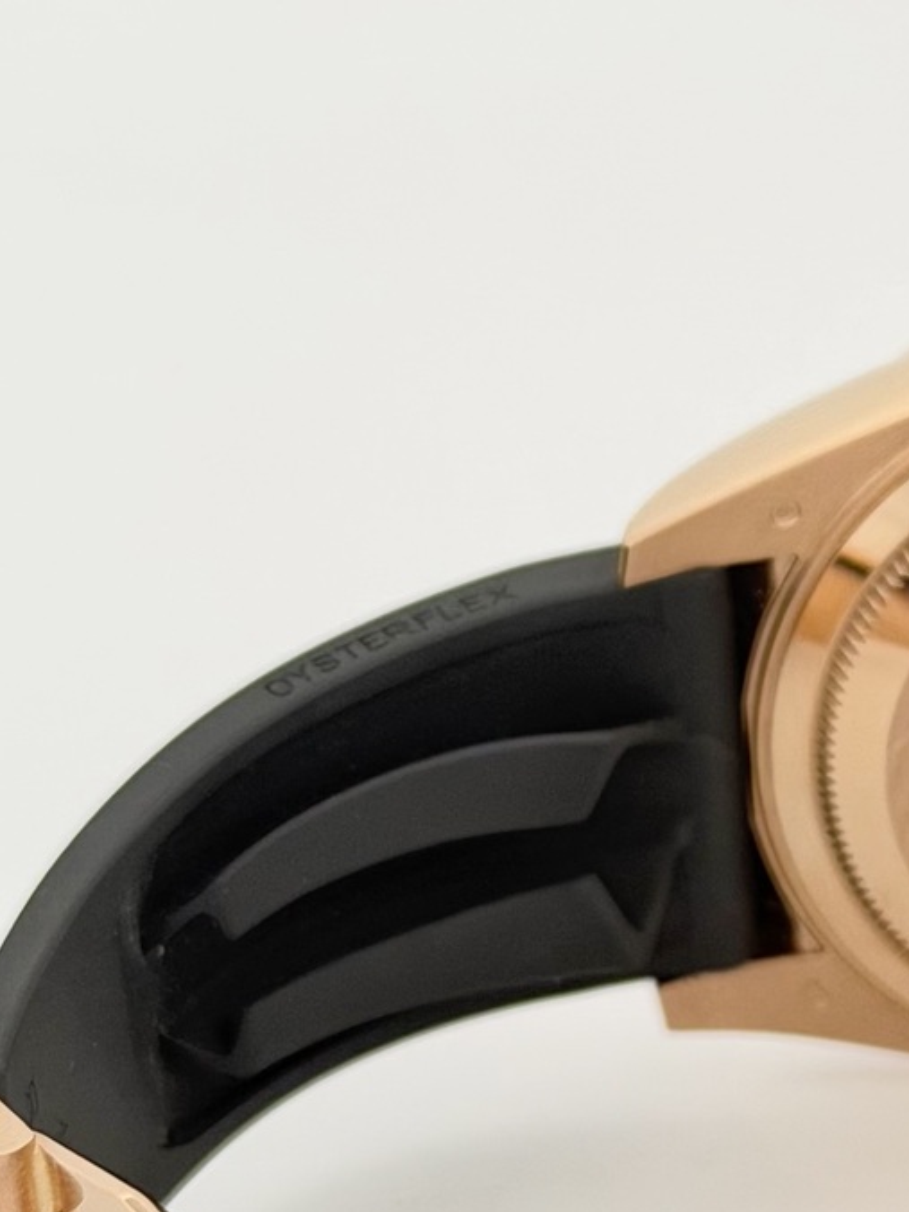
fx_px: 4972
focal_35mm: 142
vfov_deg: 13.9
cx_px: 1173
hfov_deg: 10.2
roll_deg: -2.0
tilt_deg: -18.5
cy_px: 789
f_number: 1.78
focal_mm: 6.76
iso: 64
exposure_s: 1/794
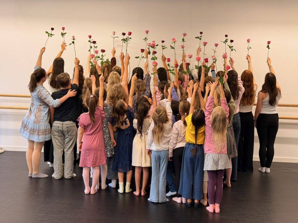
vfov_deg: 30.3
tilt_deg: -5.1
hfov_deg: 39.7
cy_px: 112
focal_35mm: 48
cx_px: 149
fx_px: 413
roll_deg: -2.0
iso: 64
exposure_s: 1/50
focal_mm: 6.76
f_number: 1.78
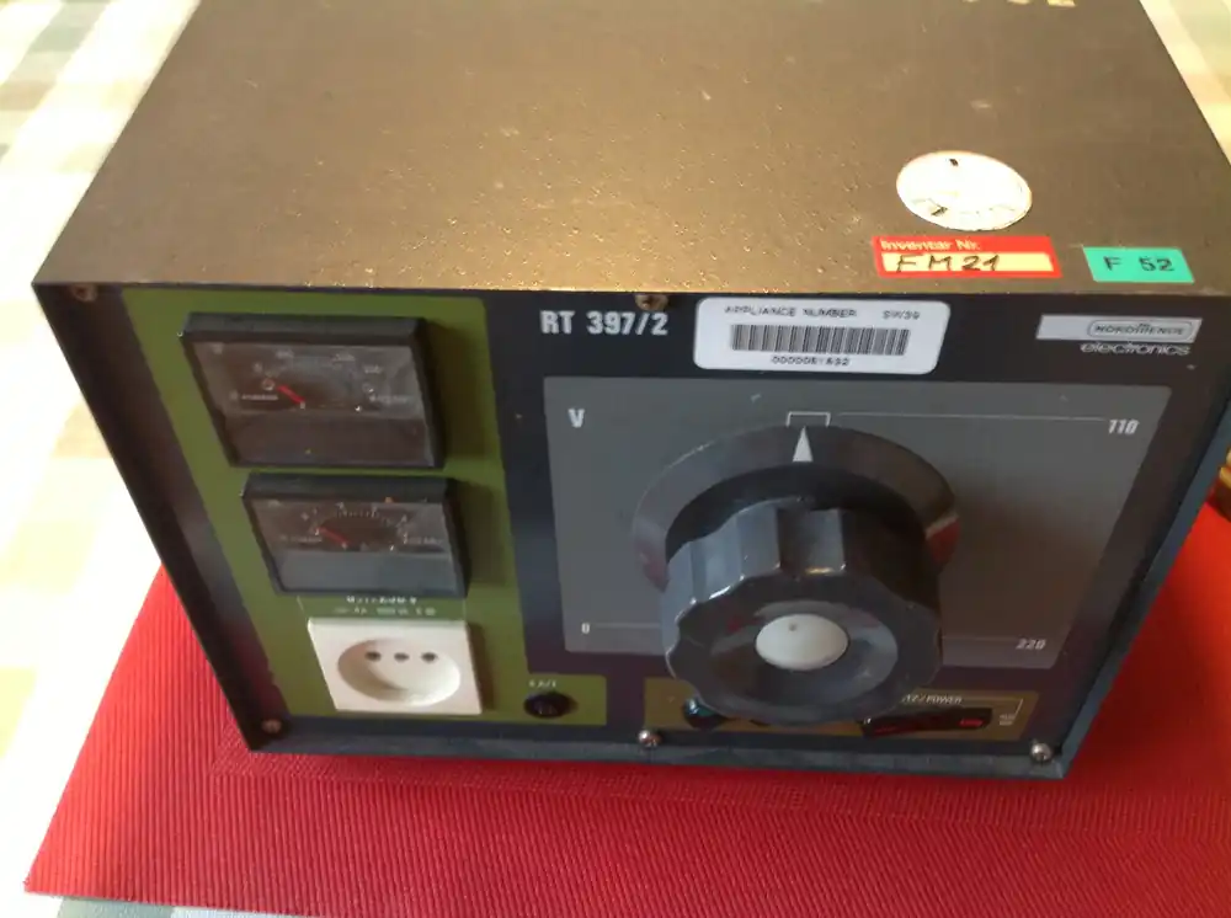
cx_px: 616
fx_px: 1242
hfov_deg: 52.7
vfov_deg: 40.6
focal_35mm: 35
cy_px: 459
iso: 160
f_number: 2.4
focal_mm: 4.28
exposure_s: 1/15
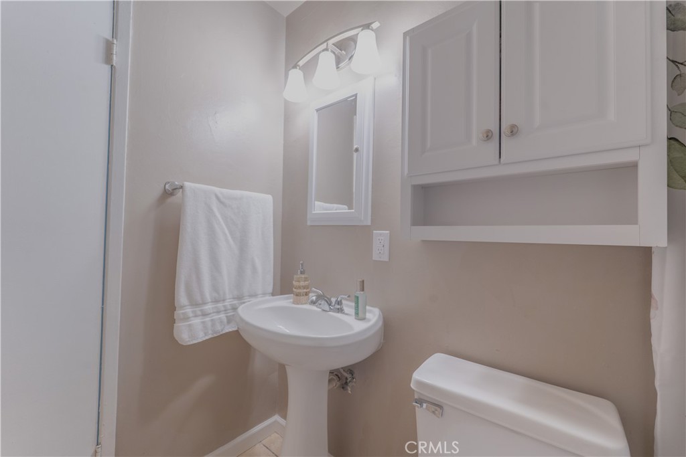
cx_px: 343
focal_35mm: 14
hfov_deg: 104.2
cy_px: 228
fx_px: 267
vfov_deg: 81.2
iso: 100
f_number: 7.1
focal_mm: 14
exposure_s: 1/8
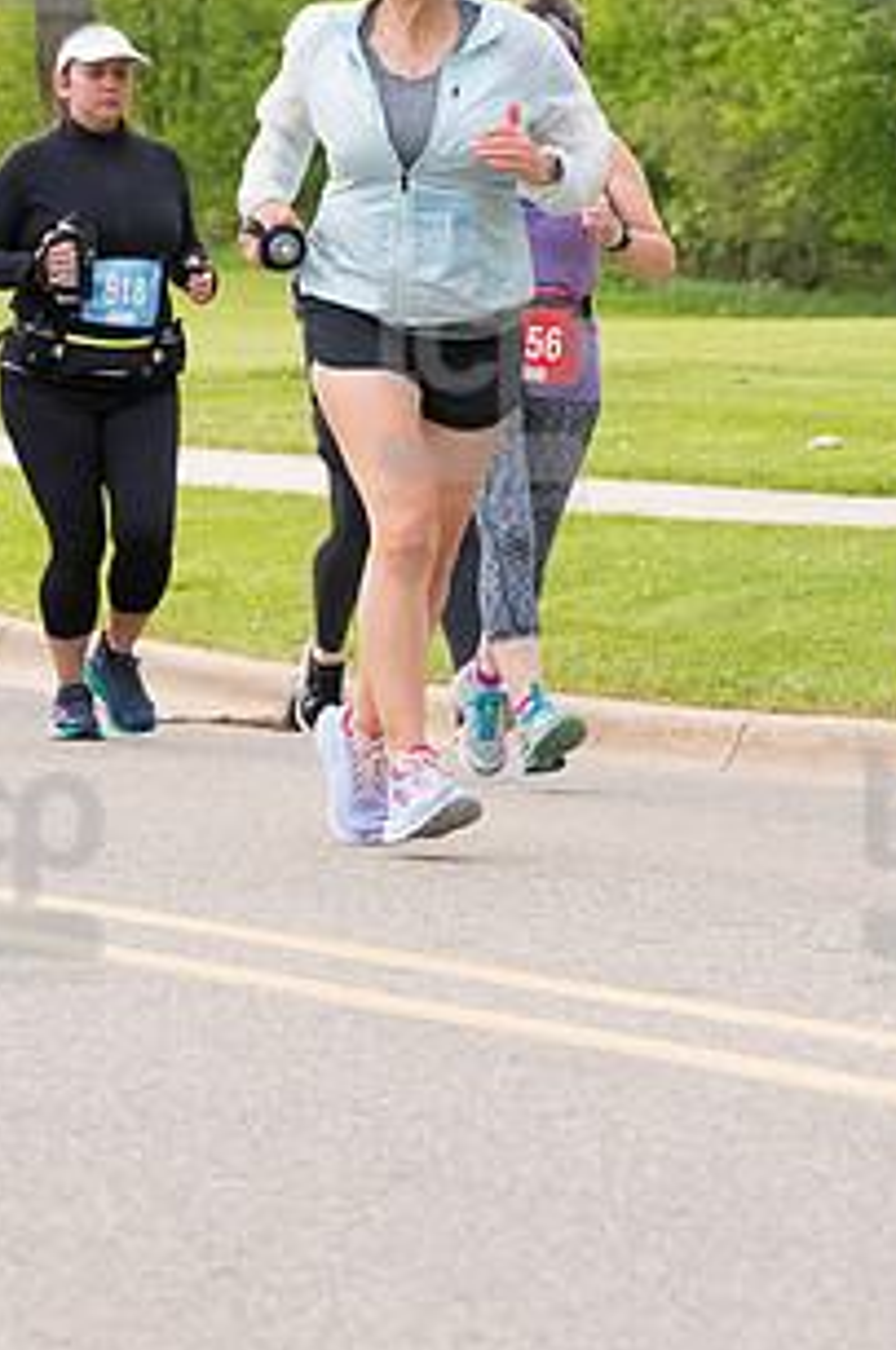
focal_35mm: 265
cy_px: 388
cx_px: 483
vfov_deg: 7.8
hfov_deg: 5.2
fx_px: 9926
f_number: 7.1
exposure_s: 1/1600
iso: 4000
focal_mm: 120
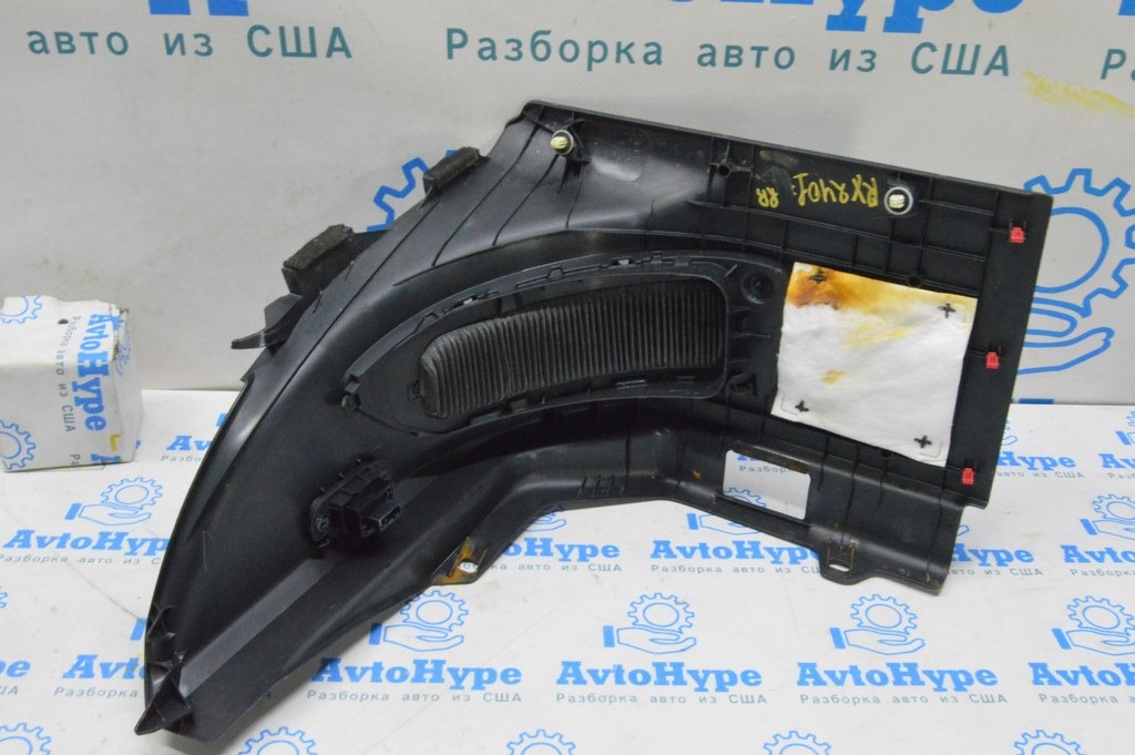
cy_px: 378
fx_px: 1229
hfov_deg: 49.6
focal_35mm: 39
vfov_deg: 34.2
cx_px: 568
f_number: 20
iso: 6400
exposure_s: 1/20
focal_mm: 26
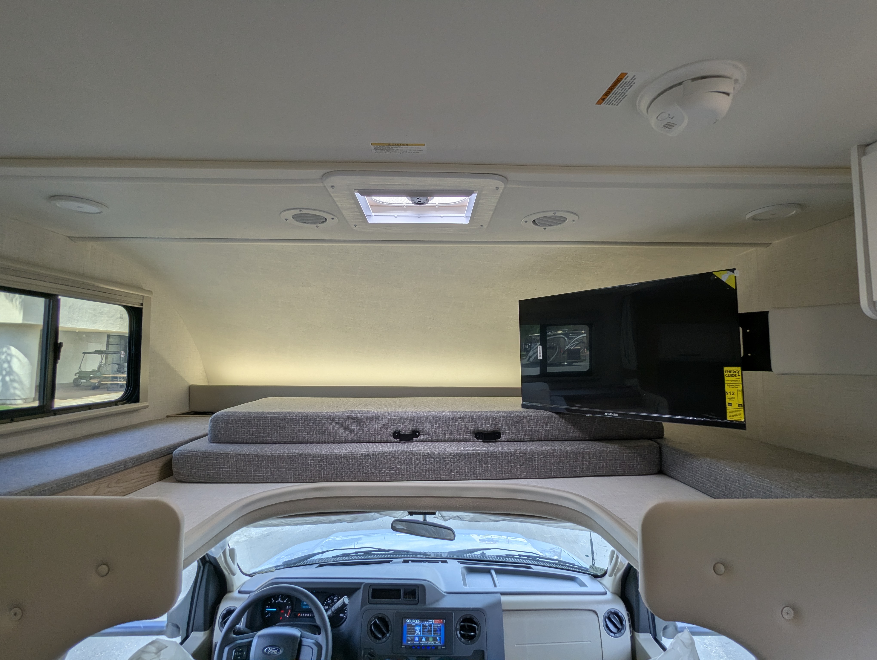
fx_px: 406
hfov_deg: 94.4
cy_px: 330
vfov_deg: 78.2
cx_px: 438
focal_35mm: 16
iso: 46
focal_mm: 2.35
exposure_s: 1/250
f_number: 2.2
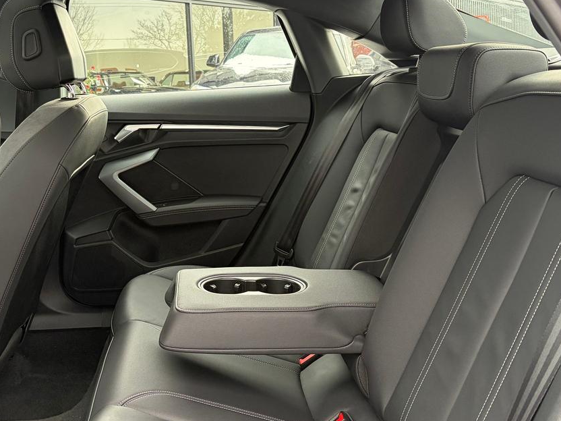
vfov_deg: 35.8
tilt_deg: -6.2
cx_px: 214
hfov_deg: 46.4
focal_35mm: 40
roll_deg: +3.3
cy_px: 167
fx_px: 648
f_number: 1.6
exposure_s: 1/127
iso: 125
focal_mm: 5.96
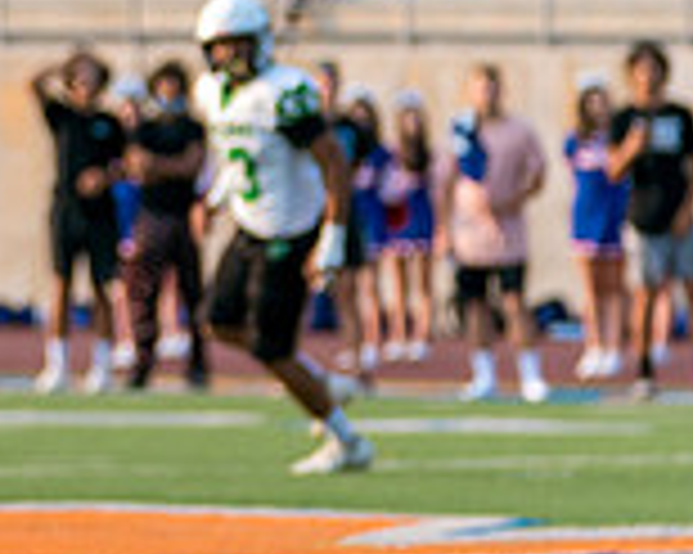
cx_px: -455
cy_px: 77
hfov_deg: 3.6
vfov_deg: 2.9
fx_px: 10863
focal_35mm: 530
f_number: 2.8
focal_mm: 114
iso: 250
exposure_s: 1/2000
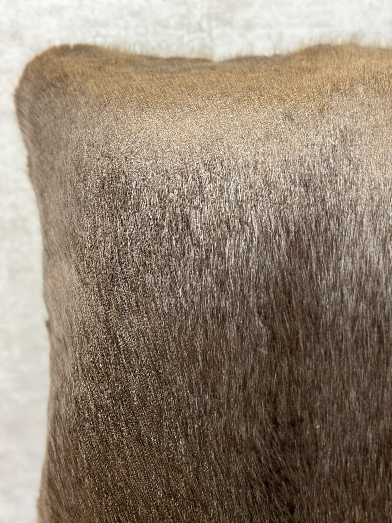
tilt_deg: -19.0
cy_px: 262
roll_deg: +0.5
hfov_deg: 30.3
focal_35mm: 48
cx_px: 196
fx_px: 725
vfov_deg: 39.7
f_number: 1.78
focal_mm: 6.86
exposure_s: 1/120
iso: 125
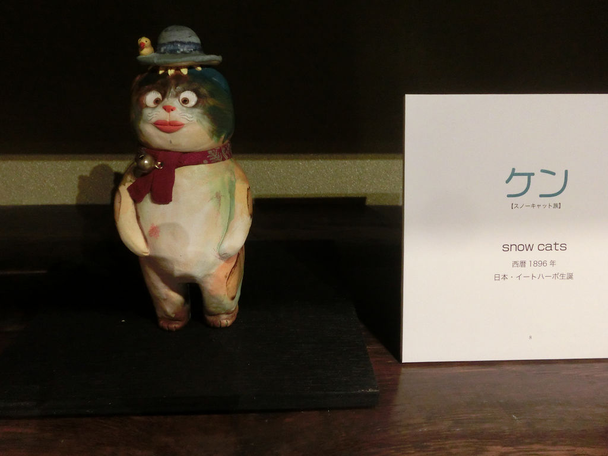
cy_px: 228
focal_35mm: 28
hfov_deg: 63.4
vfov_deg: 49.7
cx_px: 304
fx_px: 492
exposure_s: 1/40
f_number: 3
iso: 800
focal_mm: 5
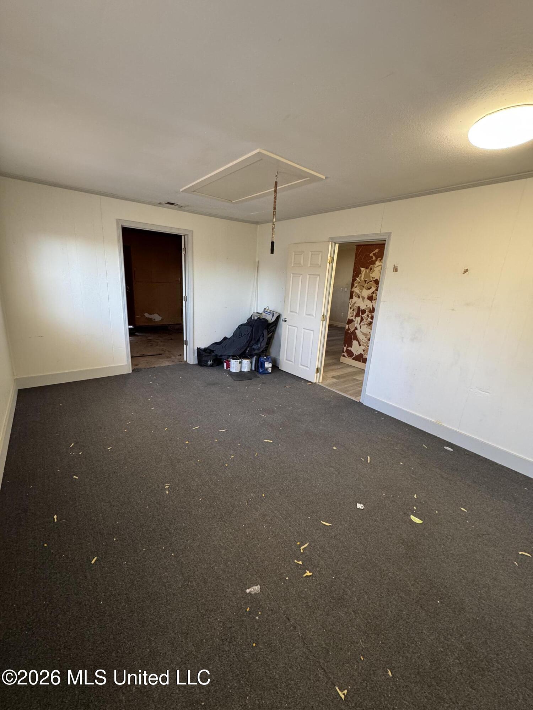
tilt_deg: -14.8
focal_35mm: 14
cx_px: 266
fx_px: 287
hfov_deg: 85.7
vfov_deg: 102.1
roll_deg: -3.9
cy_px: 355
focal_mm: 2.22
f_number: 2.2
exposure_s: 1/60
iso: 200
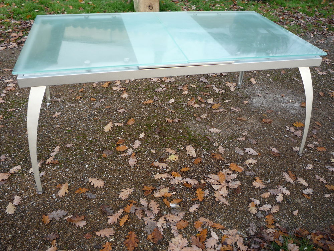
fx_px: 289
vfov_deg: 46.8
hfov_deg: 60.0
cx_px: 167
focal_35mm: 30
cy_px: 126
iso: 100
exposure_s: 1/100
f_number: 3.5
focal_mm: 5.2
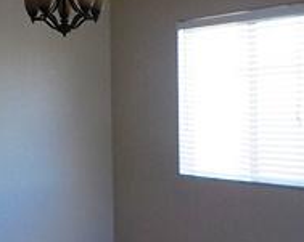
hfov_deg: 18.8
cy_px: 143
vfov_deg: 15.5
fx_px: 890
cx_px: -5
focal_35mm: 99
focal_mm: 4.1
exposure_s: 1/30
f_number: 3.3
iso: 125
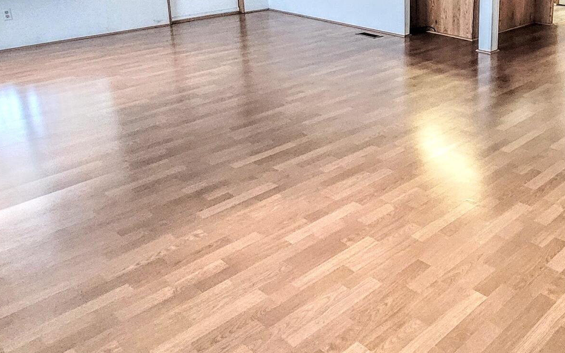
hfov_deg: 53.0
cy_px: 53
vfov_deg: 34.7
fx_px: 539
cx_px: 421
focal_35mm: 35
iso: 400
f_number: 2.2
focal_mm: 1.74
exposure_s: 1/60
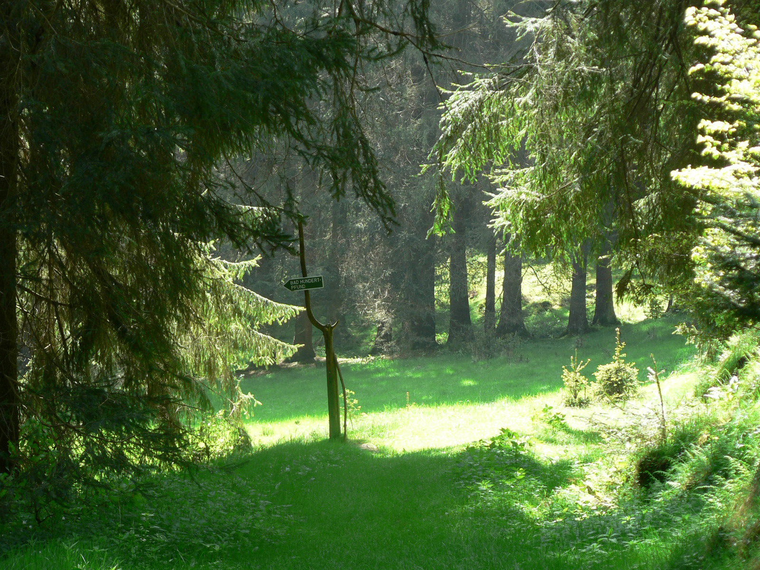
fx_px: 3227
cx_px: 380
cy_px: 285
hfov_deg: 13.4
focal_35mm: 147
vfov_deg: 10.1
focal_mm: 24.6
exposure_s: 1/60
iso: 80
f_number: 3.3
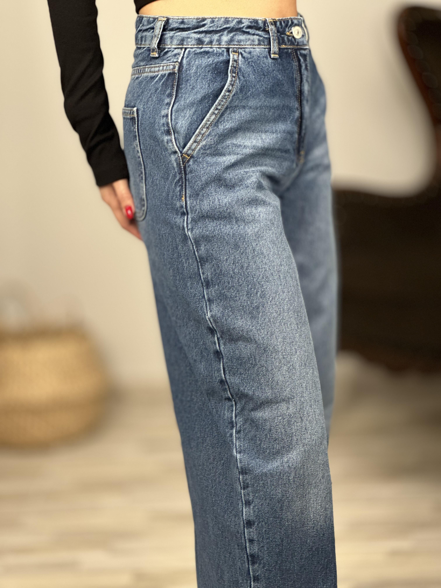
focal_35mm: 77
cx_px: 220
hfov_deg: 19.1
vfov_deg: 25.3
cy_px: 294
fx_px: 1308
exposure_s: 1/33
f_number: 2.8
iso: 125
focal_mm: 9
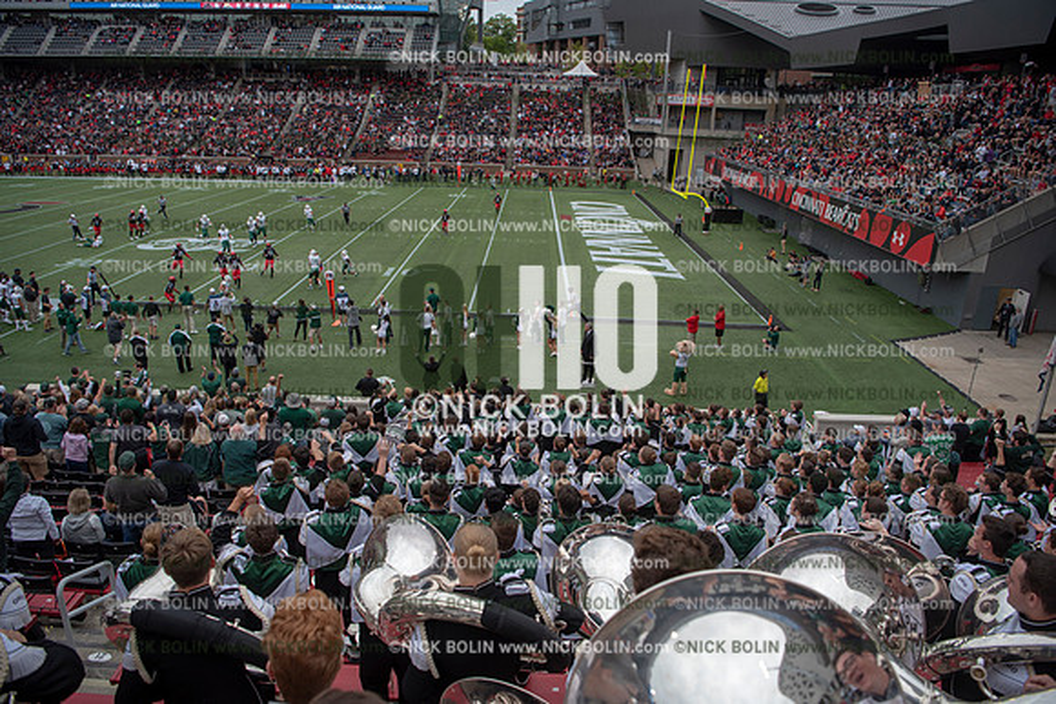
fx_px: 704
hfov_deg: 73.7
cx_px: 528
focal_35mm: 24
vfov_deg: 53.2
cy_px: 352
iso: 250
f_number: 3.5
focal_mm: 24
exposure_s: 1/1000
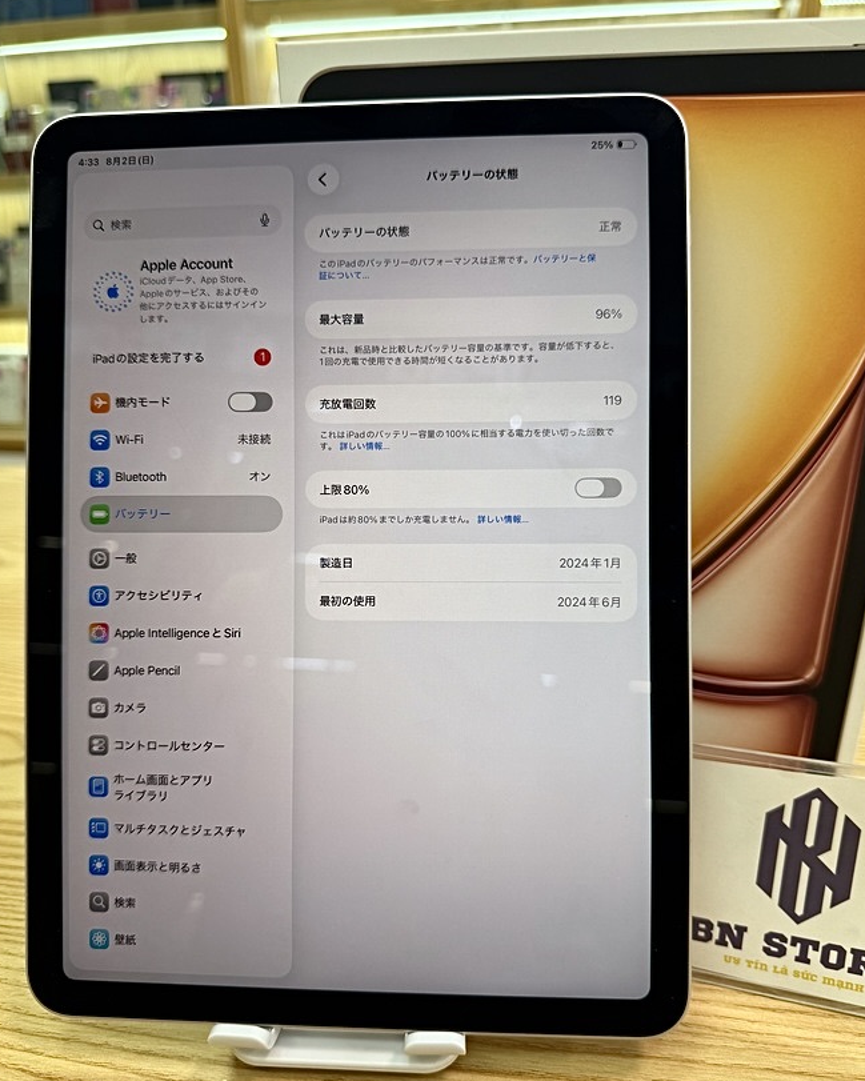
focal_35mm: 26
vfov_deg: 66.0
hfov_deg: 54.9
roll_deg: +0.4
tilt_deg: -22.2
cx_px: 430
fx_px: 832
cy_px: 549
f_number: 1.78
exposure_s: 1/120
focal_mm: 6.76
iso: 80
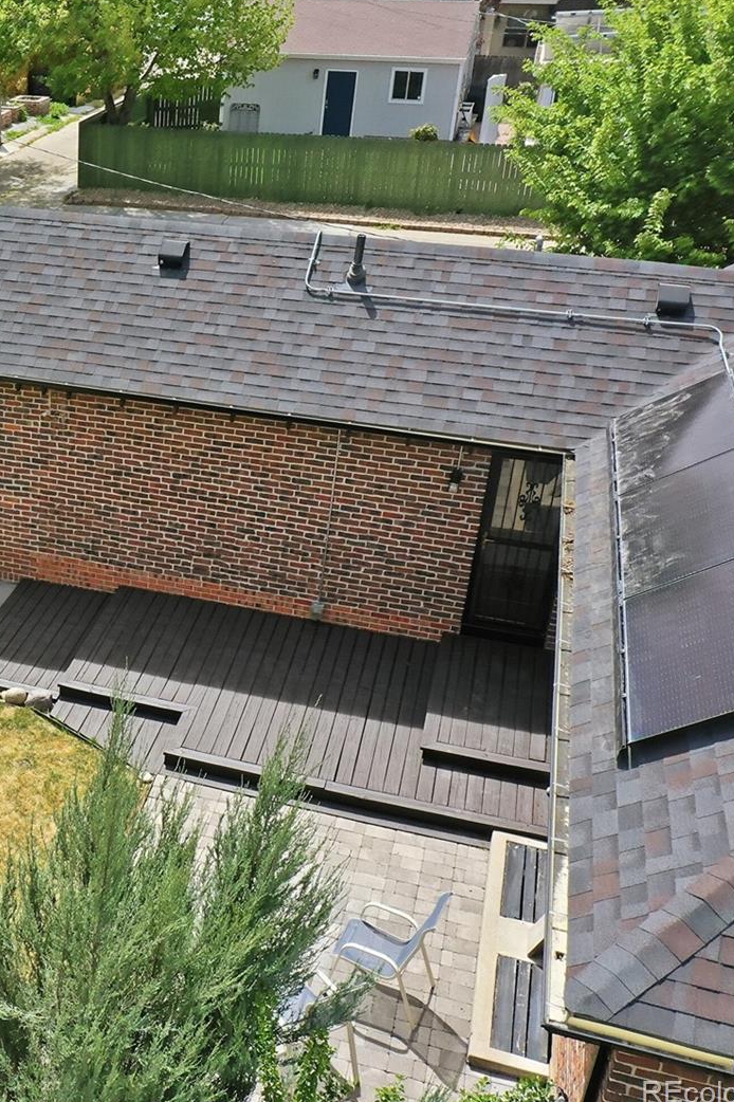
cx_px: -33
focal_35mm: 43
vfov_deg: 45.4
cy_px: 551
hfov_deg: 28.8
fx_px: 1316
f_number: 5.6
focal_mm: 10.3
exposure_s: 1/400
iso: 100
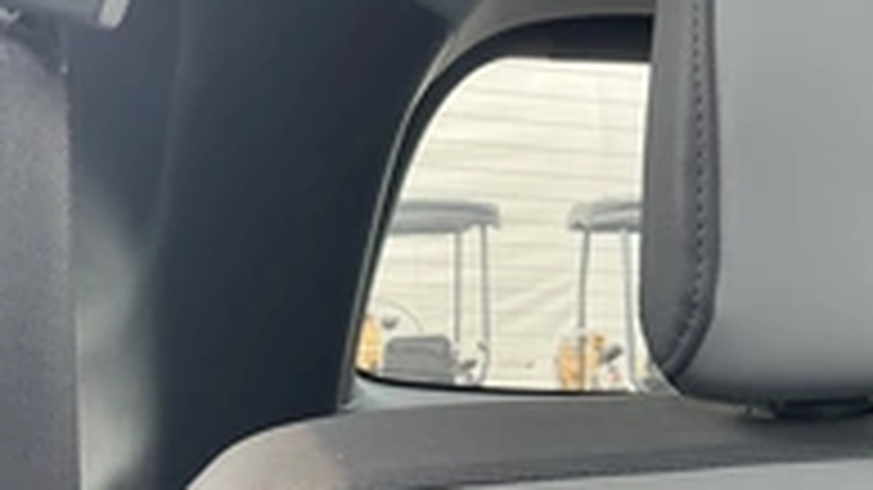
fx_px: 1458
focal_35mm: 63
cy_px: 256
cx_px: 824
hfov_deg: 31.4
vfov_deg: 19.1
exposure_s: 1/122
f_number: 1.8
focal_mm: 3
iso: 50
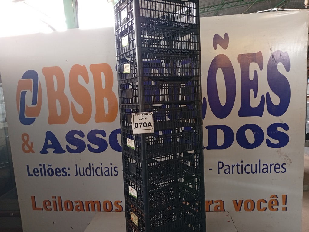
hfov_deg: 65.2
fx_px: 241
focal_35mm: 27
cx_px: 154
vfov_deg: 51.5
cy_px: 116
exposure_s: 1/30
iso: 532
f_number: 1.8
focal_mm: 3.98
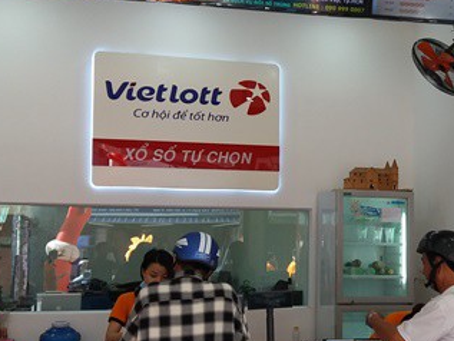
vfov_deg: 32.1
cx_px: 299
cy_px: 209
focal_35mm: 45
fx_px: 590
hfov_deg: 41.6
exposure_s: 1/120
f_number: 1.9
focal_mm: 3.7
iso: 100
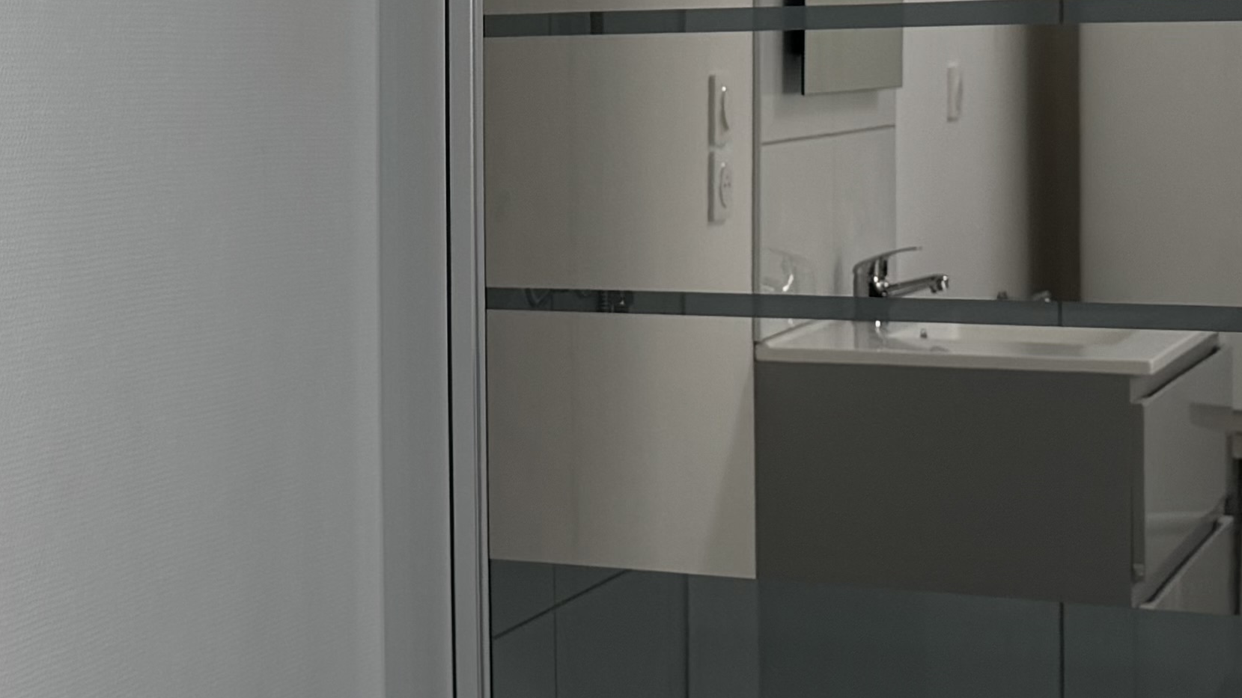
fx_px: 2964
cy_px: 186
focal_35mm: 90
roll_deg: +1.3
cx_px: -3
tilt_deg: -1.8
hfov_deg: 22.7
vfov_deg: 13.4
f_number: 1.78
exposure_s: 1/123
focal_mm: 6.76
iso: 64
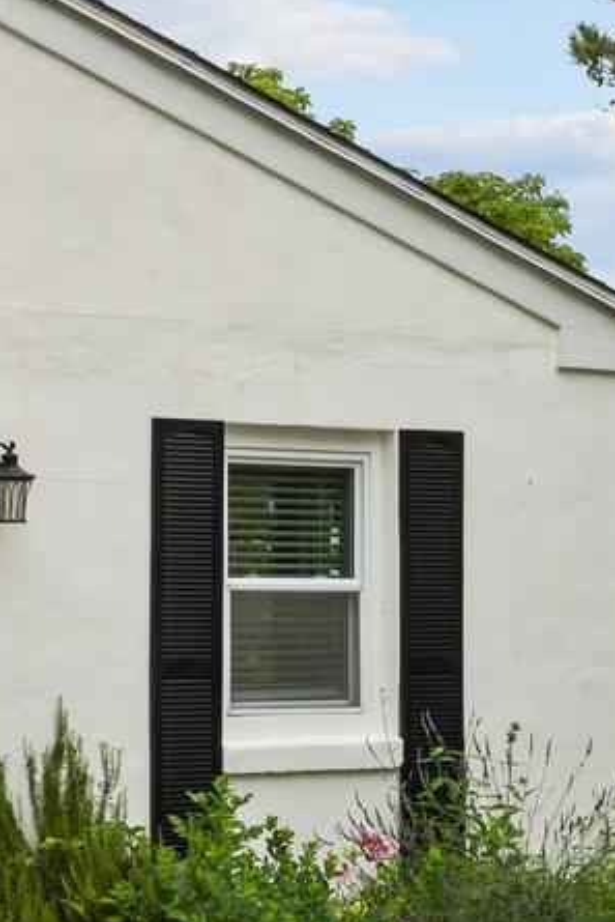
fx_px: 2420
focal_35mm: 95
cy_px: 573
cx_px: -617
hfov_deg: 12.7
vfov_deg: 21.5
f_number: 7.1
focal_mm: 13.7
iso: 250
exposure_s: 1/400
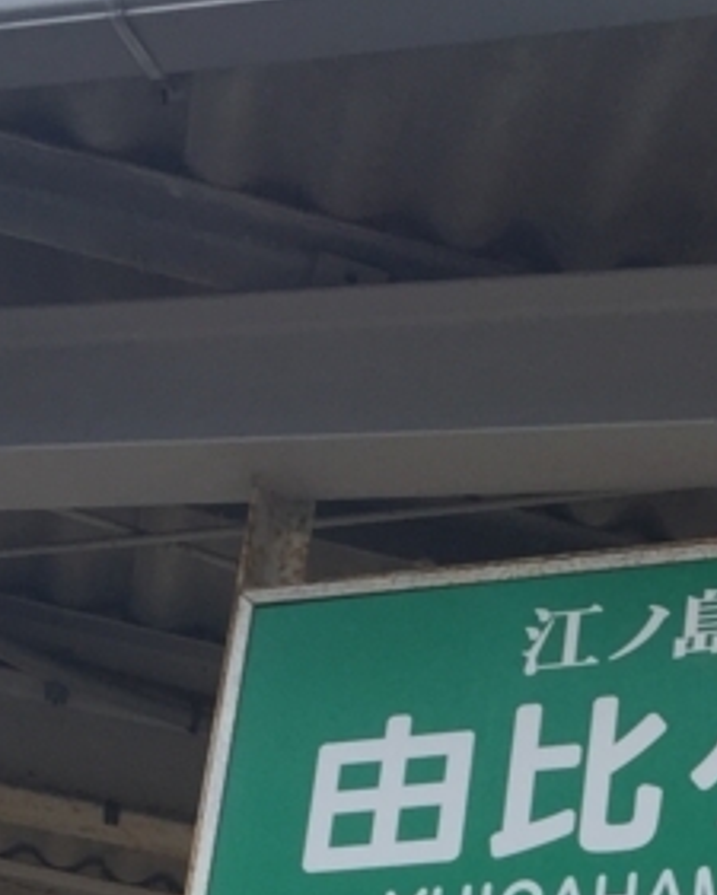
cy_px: 1370
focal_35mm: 103
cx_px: 720
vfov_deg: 16.8
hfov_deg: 14.7
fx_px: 2731
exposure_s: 1/1068
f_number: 2.2
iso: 32
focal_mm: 4.15
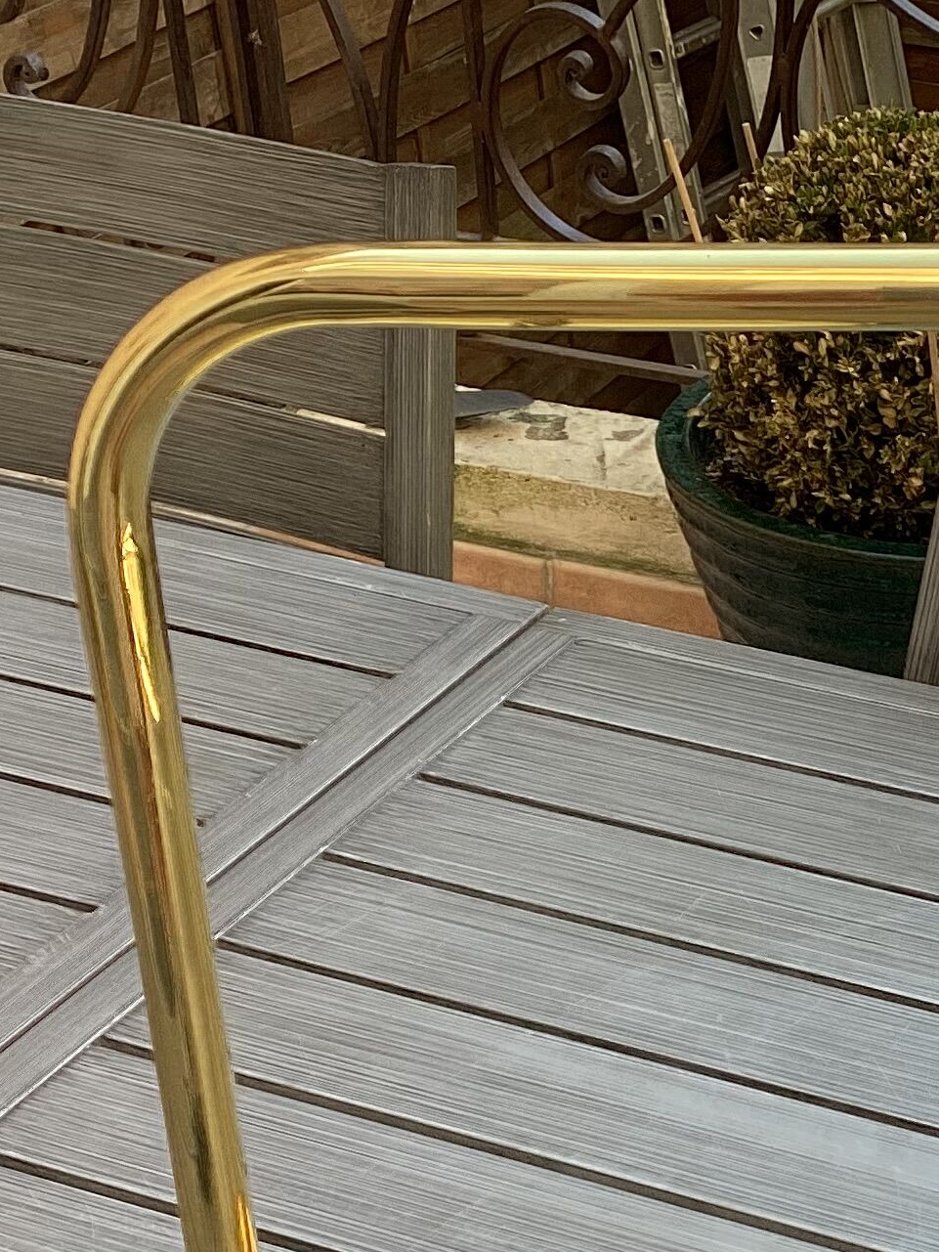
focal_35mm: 79
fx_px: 2857
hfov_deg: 18.1
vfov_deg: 24.4
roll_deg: +0.6
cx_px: 1002
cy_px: 960
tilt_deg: -34.2
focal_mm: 3.3
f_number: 2.4
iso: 25
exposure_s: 1/193
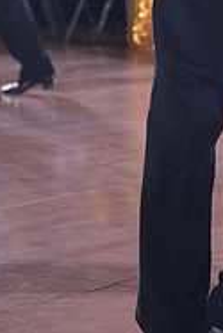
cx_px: 326
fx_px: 2356
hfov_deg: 5.4
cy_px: -118
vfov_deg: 8.0
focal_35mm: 254
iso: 1250
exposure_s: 1/400
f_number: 4
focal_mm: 82
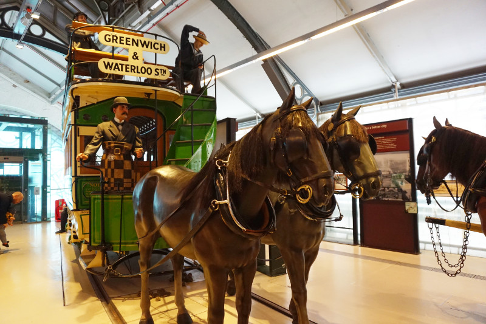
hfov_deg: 73.8
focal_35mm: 24
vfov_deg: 53.1
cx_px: 243
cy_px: 162
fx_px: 324
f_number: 4
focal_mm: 16
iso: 1250
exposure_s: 1/60
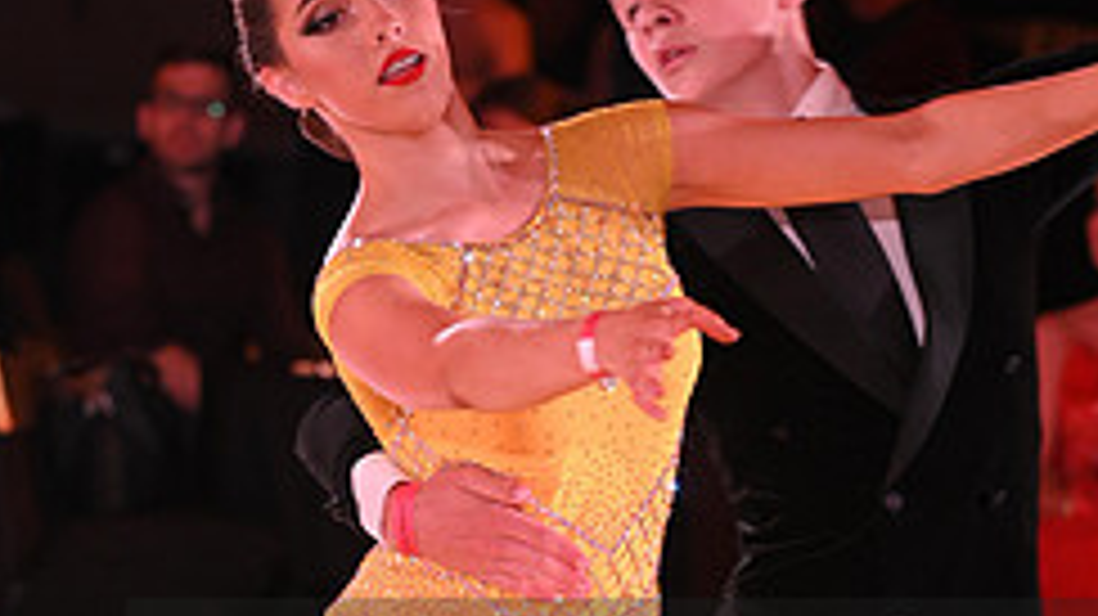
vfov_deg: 3.6
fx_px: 9778
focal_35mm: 336
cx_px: 749
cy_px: 751
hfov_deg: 6.4
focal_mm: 135
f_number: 5
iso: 2000
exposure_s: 1/200
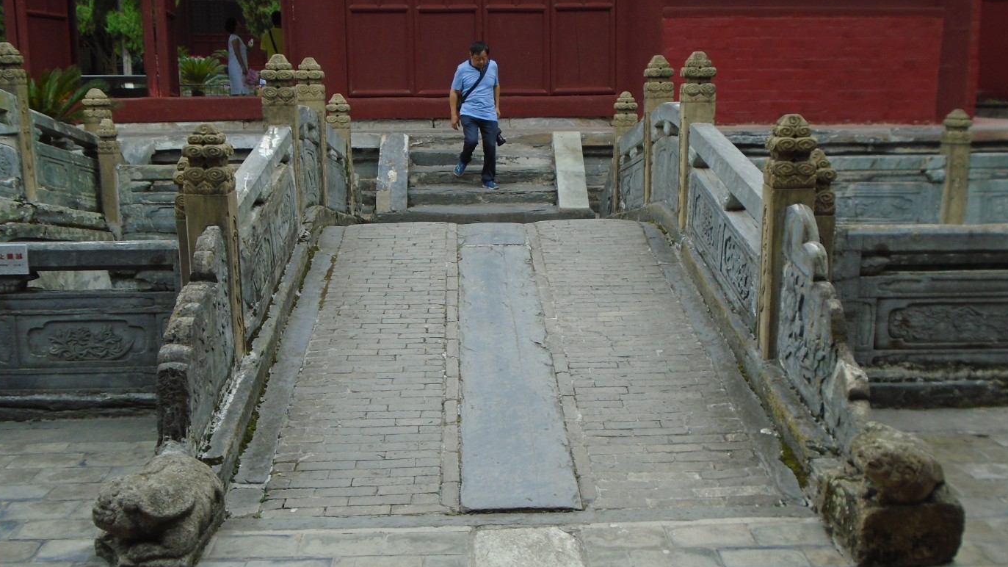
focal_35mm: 40
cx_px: 509
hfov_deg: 50.5
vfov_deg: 29.7
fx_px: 1069
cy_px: 308
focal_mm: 6.4
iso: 100
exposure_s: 1/250
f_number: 3.8
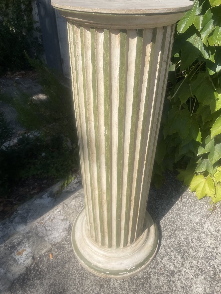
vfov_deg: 67.3
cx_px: 110
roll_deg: -0.5
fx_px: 221
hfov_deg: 53.1
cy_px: 147
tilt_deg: -36.5
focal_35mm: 26
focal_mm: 4.2
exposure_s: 1/4464
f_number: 1.6
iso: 32
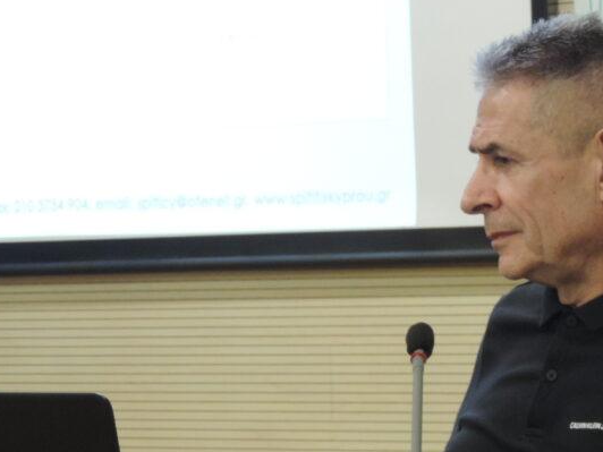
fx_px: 4024
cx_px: 367
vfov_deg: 6.4
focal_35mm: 231
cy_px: 352
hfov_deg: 8.6
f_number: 4.2
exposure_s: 1/25
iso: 560
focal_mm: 21.4
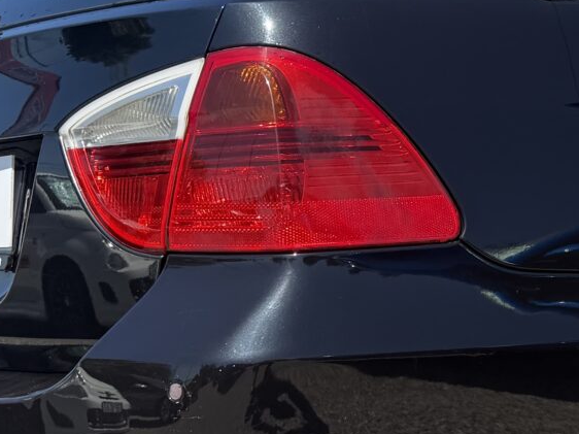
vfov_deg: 18.0
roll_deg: -0.4
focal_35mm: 82
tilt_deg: -3.2
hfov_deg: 21.8
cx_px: 729
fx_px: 1371
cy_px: 193
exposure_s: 1/3425
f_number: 1.78
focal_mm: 6.76
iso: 80
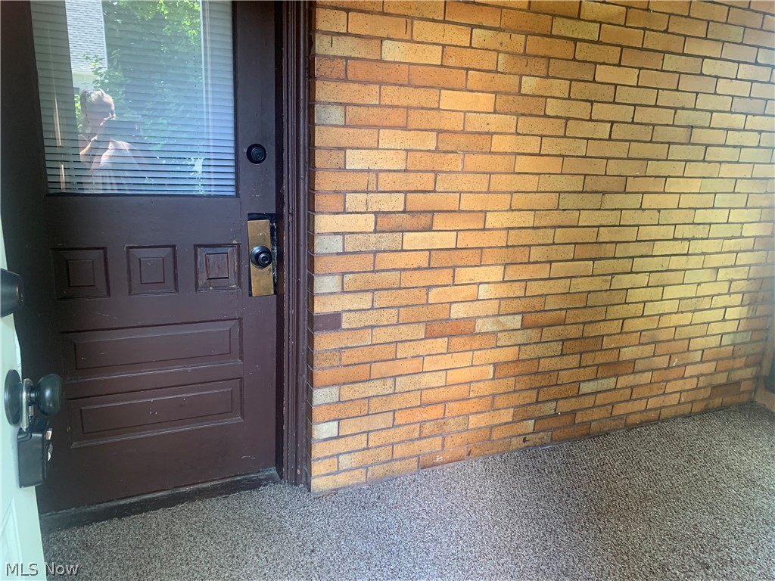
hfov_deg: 67.3
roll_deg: -1.5
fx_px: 582
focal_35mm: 26
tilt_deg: -9.6
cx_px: 388
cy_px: 290
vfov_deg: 53.1
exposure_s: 1/60
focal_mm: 4.25
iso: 125
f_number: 1.8
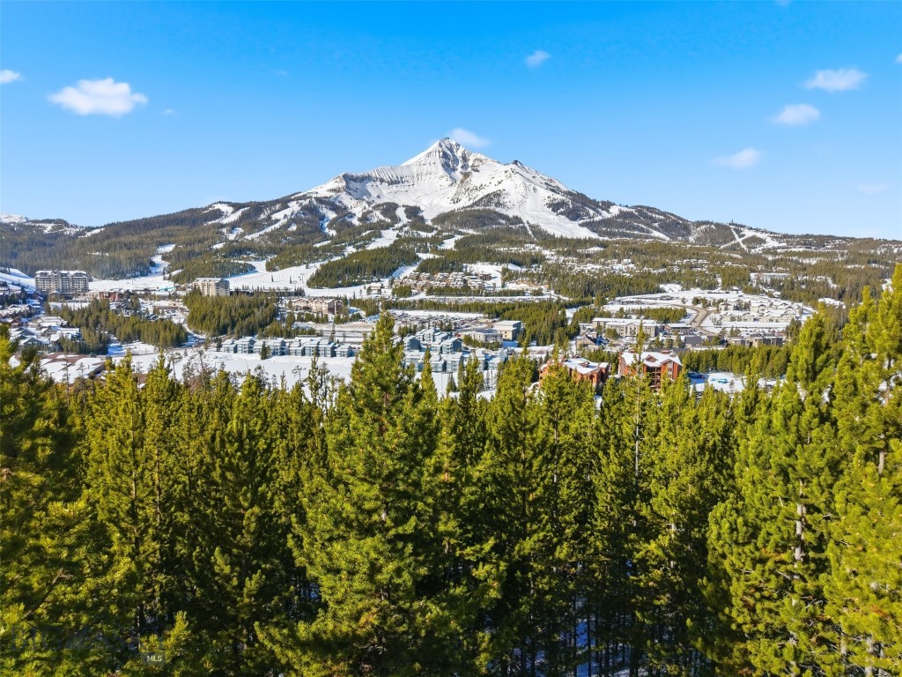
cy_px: 338
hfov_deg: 71.6
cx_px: 451
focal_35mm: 24
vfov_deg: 56.8
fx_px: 625
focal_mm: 8.7
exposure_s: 1/4000
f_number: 1.8
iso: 290
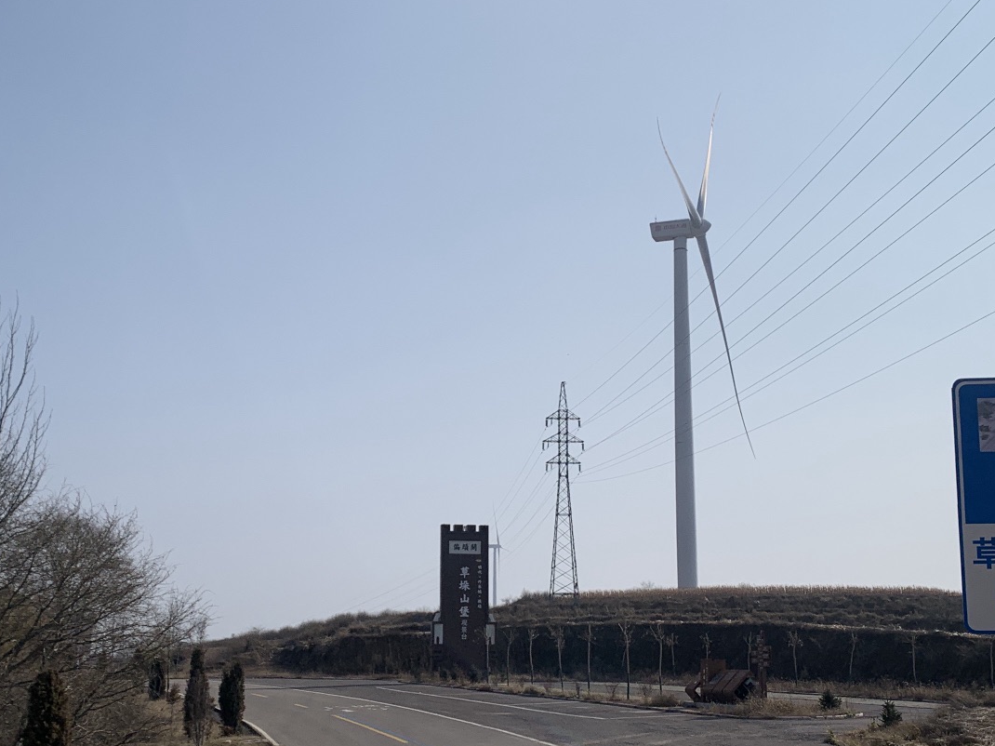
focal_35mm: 49
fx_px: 1408
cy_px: 421
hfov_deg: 38.9
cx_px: 484
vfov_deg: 29.6
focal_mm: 4.25
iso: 25
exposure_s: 1/8696
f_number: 1.8
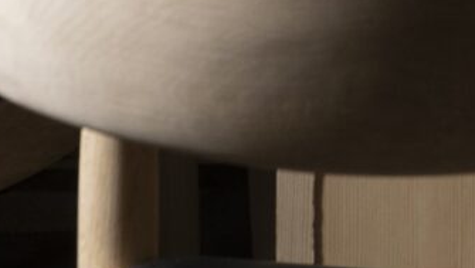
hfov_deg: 7.2
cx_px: 1299
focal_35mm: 276
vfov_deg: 4.2
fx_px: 3479
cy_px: -703
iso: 800
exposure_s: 1/60
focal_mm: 34.5
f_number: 6.3
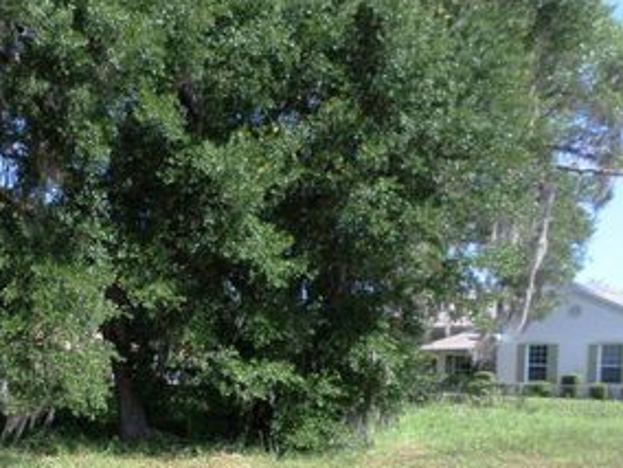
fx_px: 792
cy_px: 405
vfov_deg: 31.6
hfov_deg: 40.8
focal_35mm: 44
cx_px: 107
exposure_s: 1/500
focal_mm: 4.5
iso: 80
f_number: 2.5
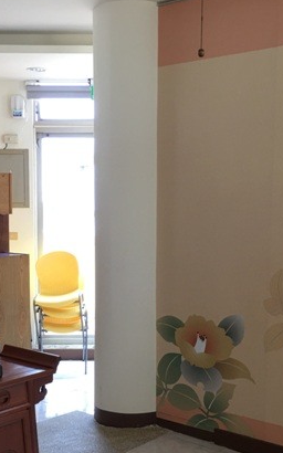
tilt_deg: -7.7
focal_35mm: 54
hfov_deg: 23.9
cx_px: 103
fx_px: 667
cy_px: 293
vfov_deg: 37.2
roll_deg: +1.2
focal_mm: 4.15
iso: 32
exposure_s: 1/30
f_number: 2.2
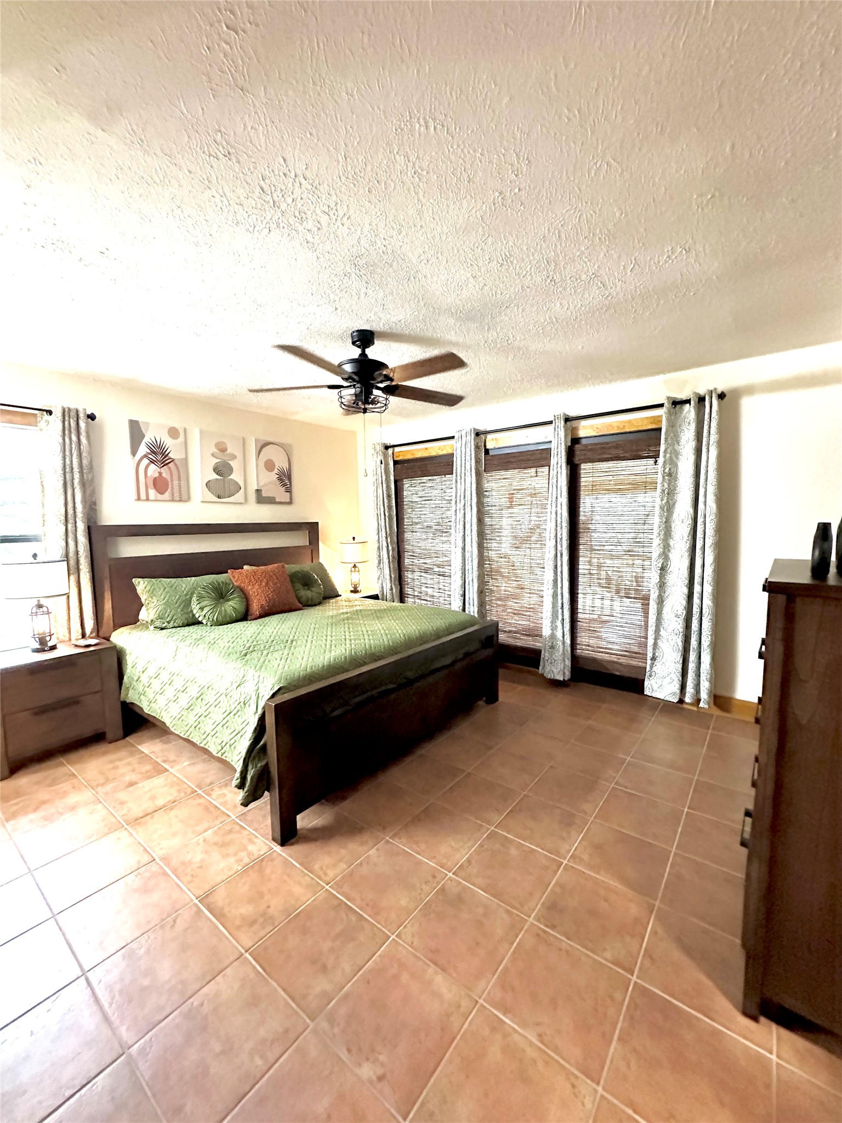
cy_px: 562
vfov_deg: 102.1
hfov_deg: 85.7
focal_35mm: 14
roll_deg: +0.3
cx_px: 421
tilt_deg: -4.9
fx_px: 454
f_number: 2.2
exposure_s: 1/60
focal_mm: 2.22
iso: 1250
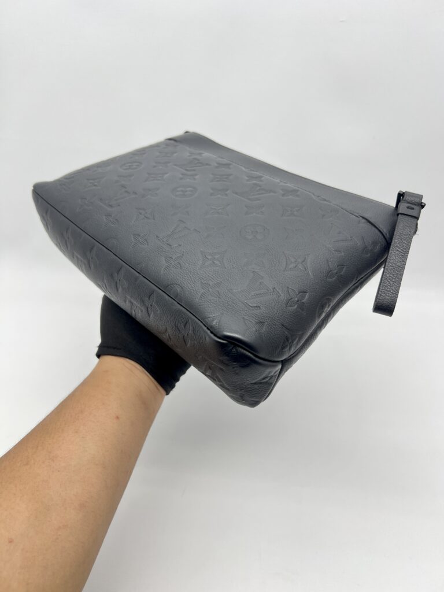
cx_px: 222
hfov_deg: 53.1
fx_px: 445
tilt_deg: -31.6
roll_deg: +1.3
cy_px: 296
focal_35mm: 26
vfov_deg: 67.3
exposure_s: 1/100
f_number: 1.5
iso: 40
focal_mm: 5.7
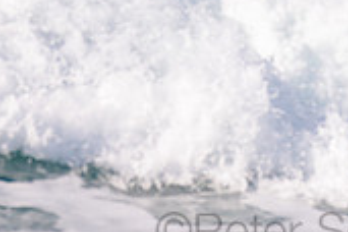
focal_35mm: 2072
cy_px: -196
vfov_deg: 0.7
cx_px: 180
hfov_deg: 1.0
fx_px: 20028
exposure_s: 1/1000
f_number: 5.6
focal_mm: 500
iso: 250
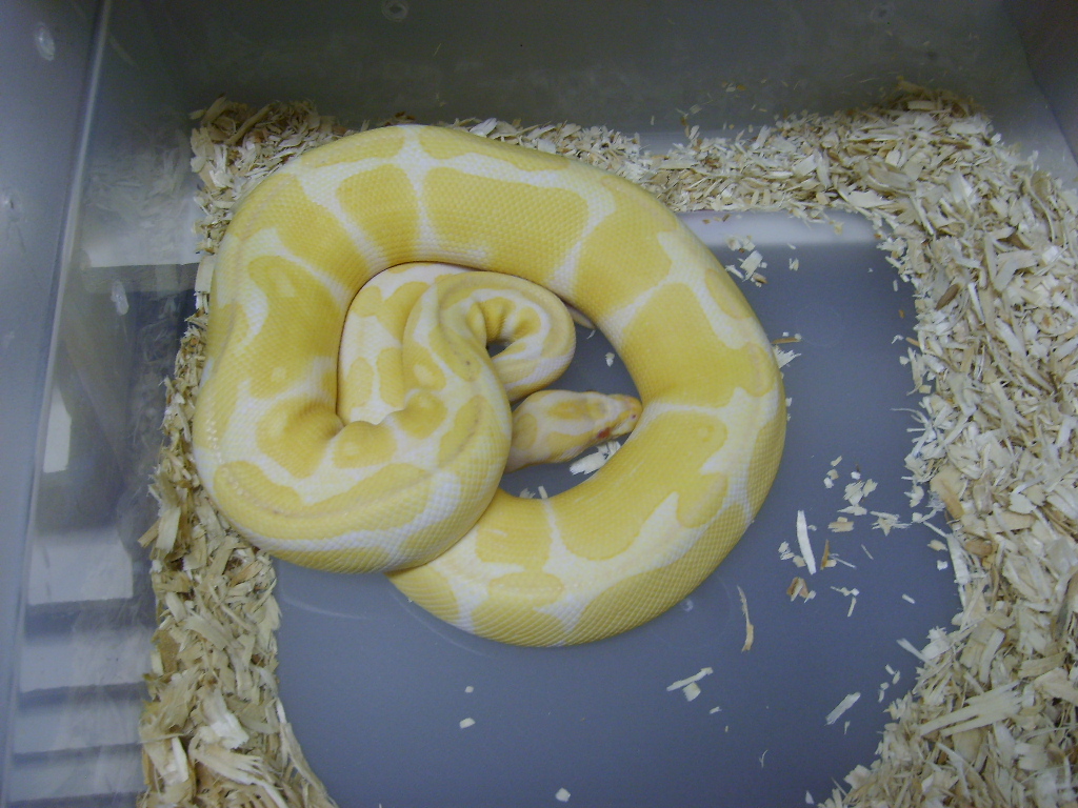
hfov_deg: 52.6
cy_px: 404
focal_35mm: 35
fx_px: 1090
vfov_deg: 40.7
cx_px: 539
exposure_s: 1/30
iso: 113
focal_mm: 5.8
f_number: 2.8
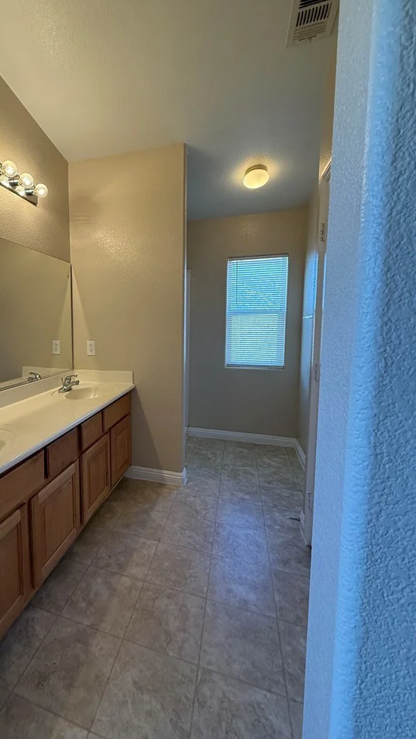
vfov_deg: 99.3
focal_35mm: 16
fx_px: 314
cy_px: 355
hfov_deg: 64.7
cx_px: 128
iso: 160
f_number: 2.2
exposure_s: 1/120
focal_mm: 2.22
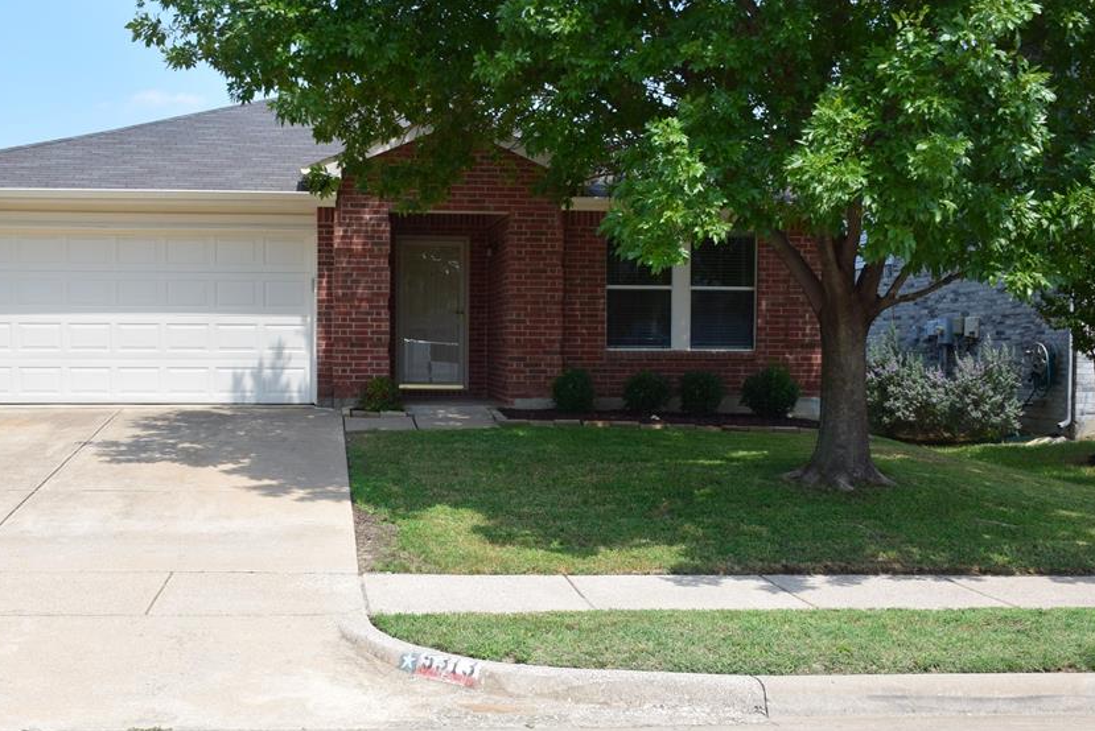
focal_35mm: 43
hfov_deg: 45.6
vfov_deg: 31.5
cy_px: 406
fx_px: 1297
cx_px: 452
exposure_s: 1/320
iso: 400
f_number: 10
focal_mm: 23
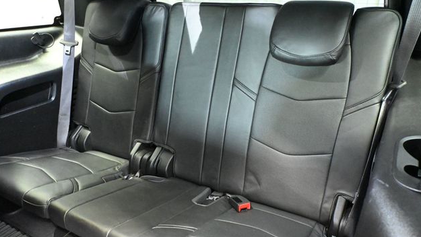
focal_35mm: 31
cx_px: 209
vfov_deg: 38.3
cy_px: 128
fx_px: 341
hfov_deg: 63.4
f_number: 3.8
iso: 12800
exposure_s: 1/6
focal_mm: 19
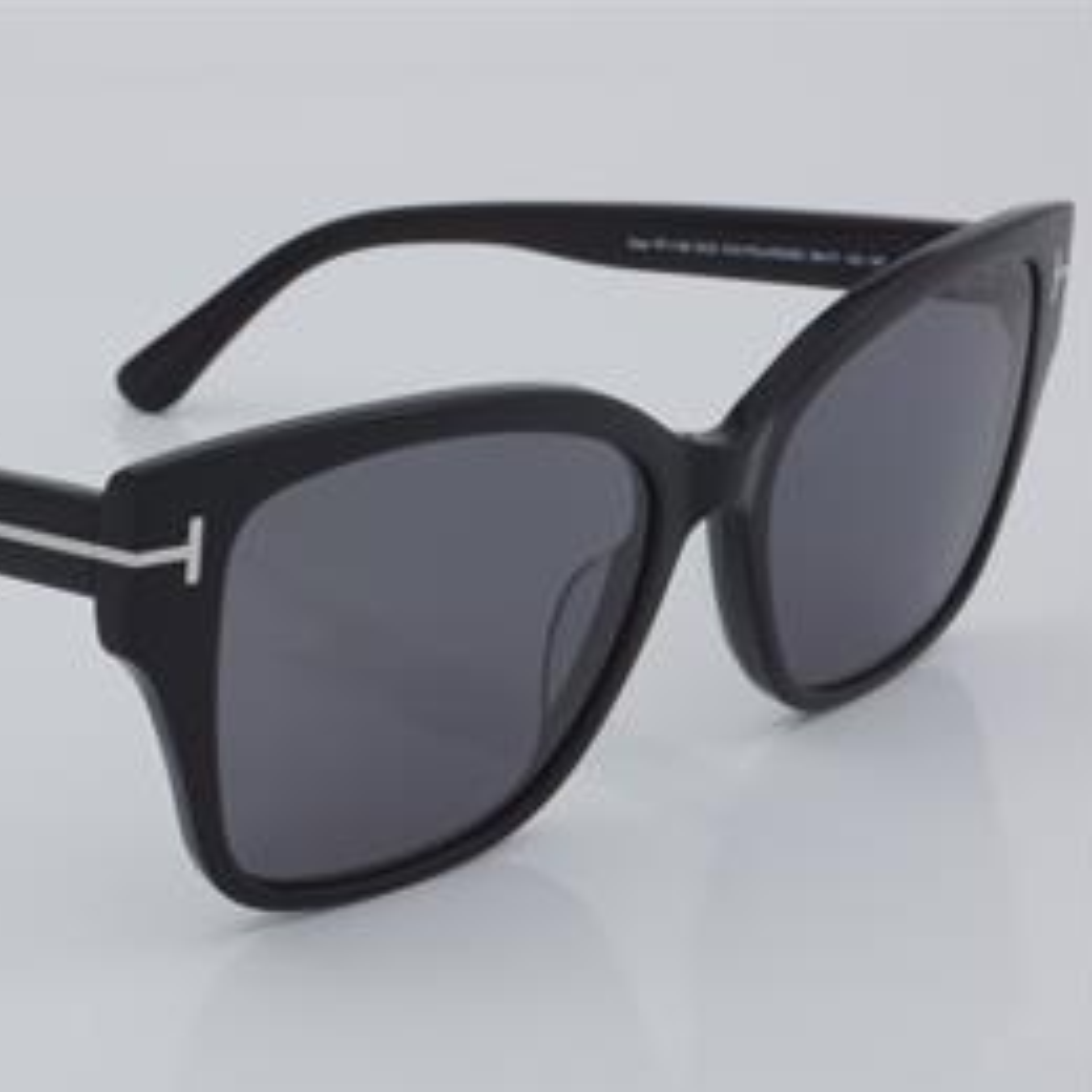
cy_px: 554
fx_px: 3498
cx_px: 269
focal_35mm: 98
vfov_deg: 17.7
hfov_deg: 17.6
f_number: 32
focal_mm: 50
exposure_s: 1/4
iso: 100
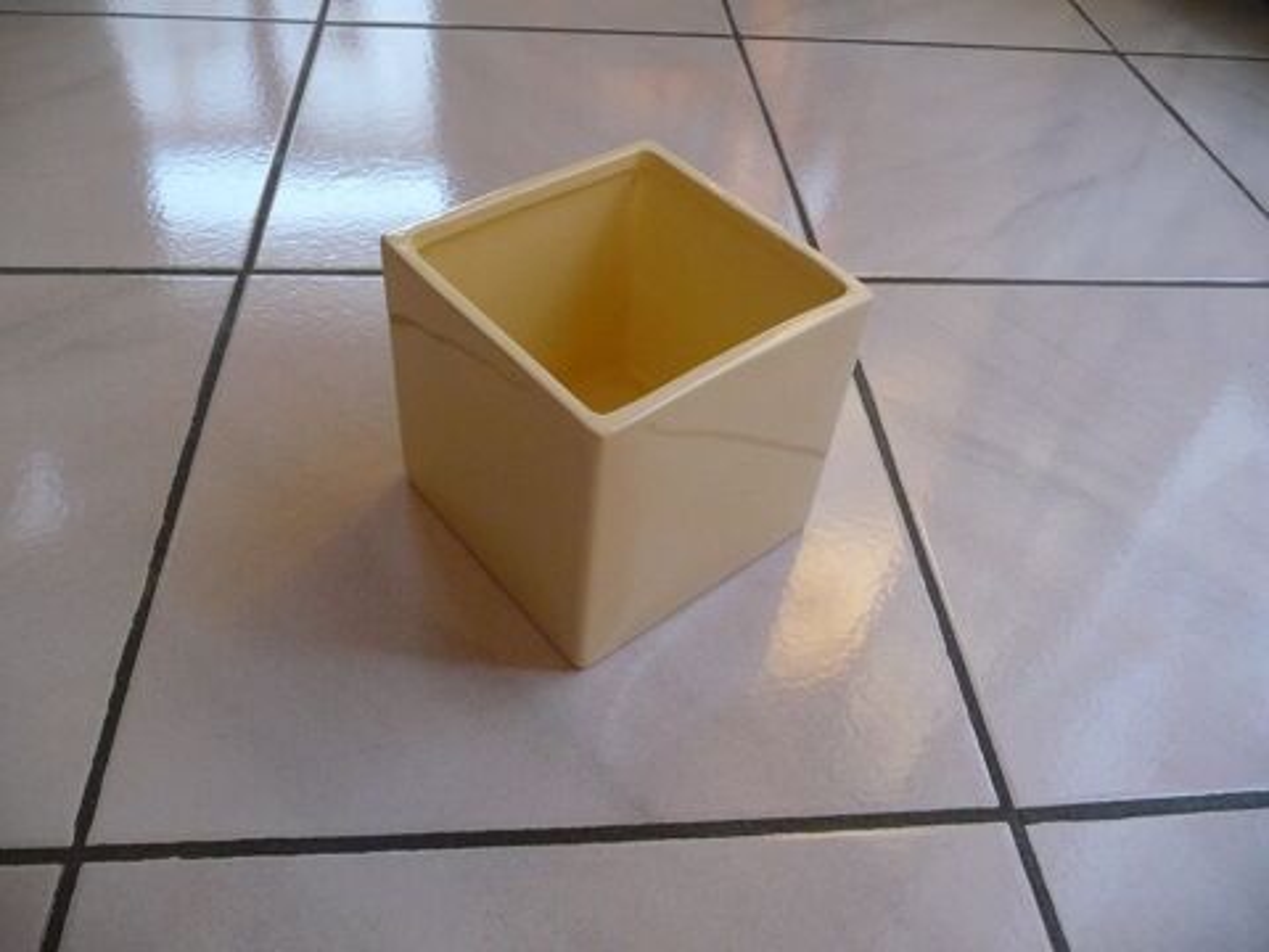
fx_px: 1026
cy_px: 476
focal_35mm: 28
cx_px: 634
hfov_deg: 63.4
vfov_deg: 49.7
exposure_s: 1/30
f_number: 3.3
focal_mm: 4.7
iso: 320
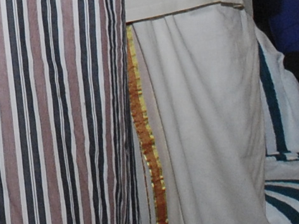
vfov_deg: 6.6
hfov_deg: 9.0
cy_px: -323
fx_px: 1838
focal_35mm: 213
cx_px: -161
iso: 400
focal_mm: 18
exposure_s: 1/100
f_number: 5.6
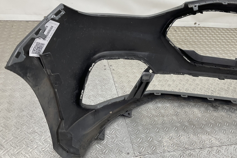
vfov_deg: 35.8
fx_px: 244
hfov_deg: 51.7
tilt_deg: -30.6
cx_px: 138
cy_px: 63
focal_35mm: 37
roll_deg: -14.7
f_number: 1.8
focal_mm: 3
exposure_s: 1/100
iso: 32
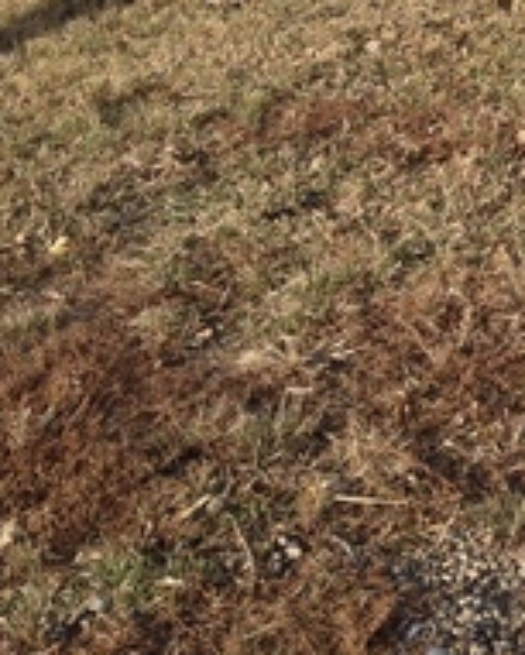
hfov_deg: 14.5
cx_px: 861
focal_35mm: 97
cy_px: -3
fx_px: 1882
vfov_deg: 19.2
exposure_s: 1/817
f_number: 2.4
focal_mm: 4.28
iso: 50
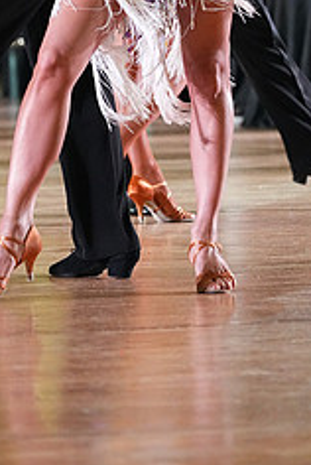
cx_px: 123
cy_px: -77
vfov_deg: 4.9
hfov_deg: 3.3
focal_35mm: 422
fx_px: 5452
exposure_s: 1/400
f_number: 4.5
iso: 8000
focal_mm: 172
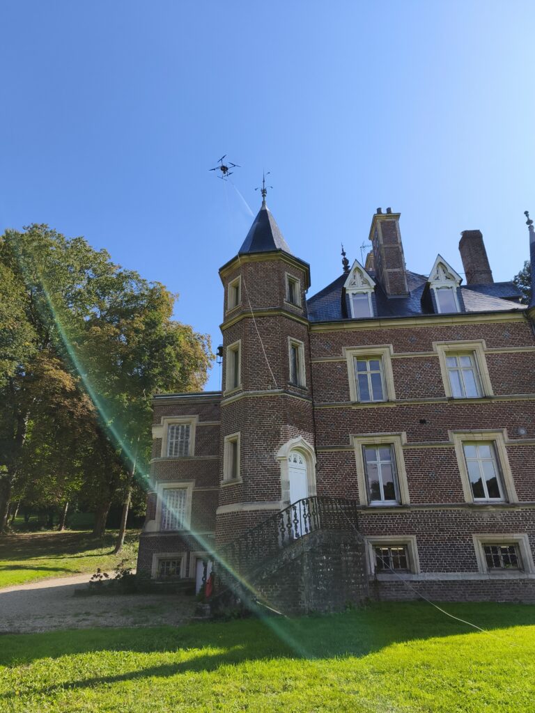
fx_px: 474
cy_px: 356
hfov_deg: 58.9
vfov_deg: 73.9
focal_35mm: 23
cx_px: 268
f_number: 1.7
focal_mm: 5.35
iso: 80
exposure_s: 1/2404
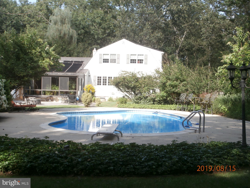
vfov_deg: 30.9
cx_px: 125
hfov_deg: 40.4
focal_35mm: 47
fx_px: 339
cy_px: 94
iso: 100
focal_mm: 8.29
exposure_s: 1/250
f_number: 4.2
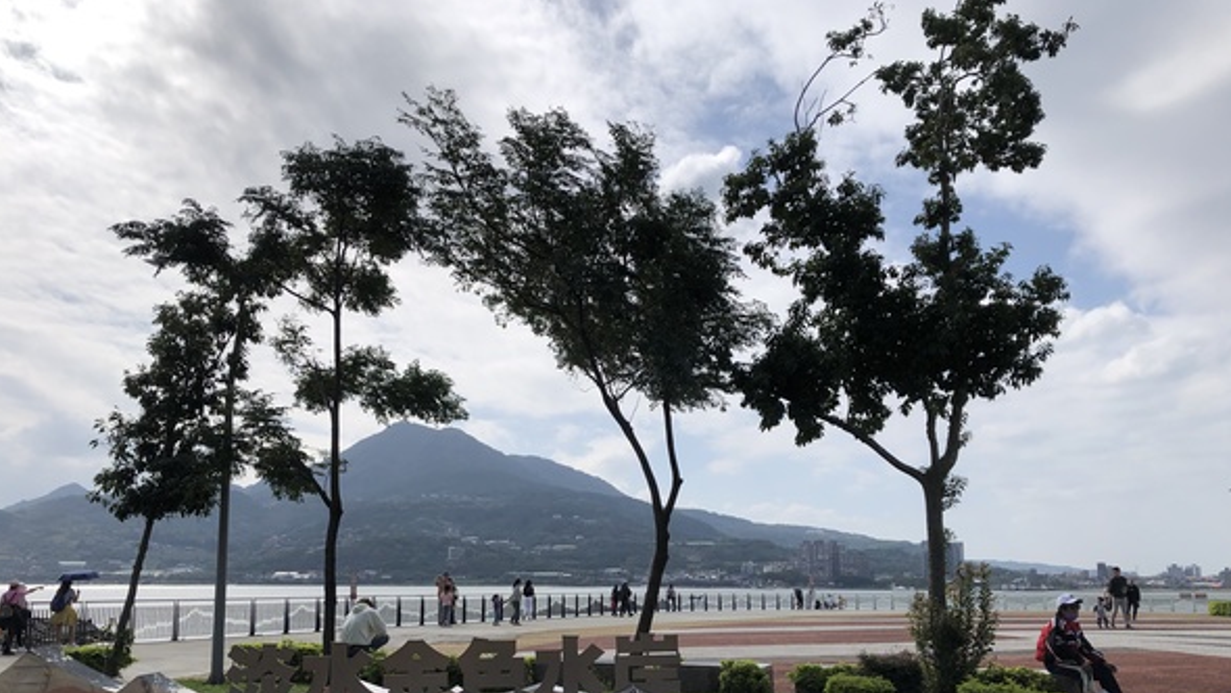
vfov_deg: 37.5
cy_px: 445
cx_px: 611
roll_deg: +0.6
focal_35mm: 31
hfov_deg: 62.6
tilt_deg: +8.1
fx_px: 1012
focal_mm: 3.99
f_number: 1.8
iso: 25
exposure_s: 1/6098
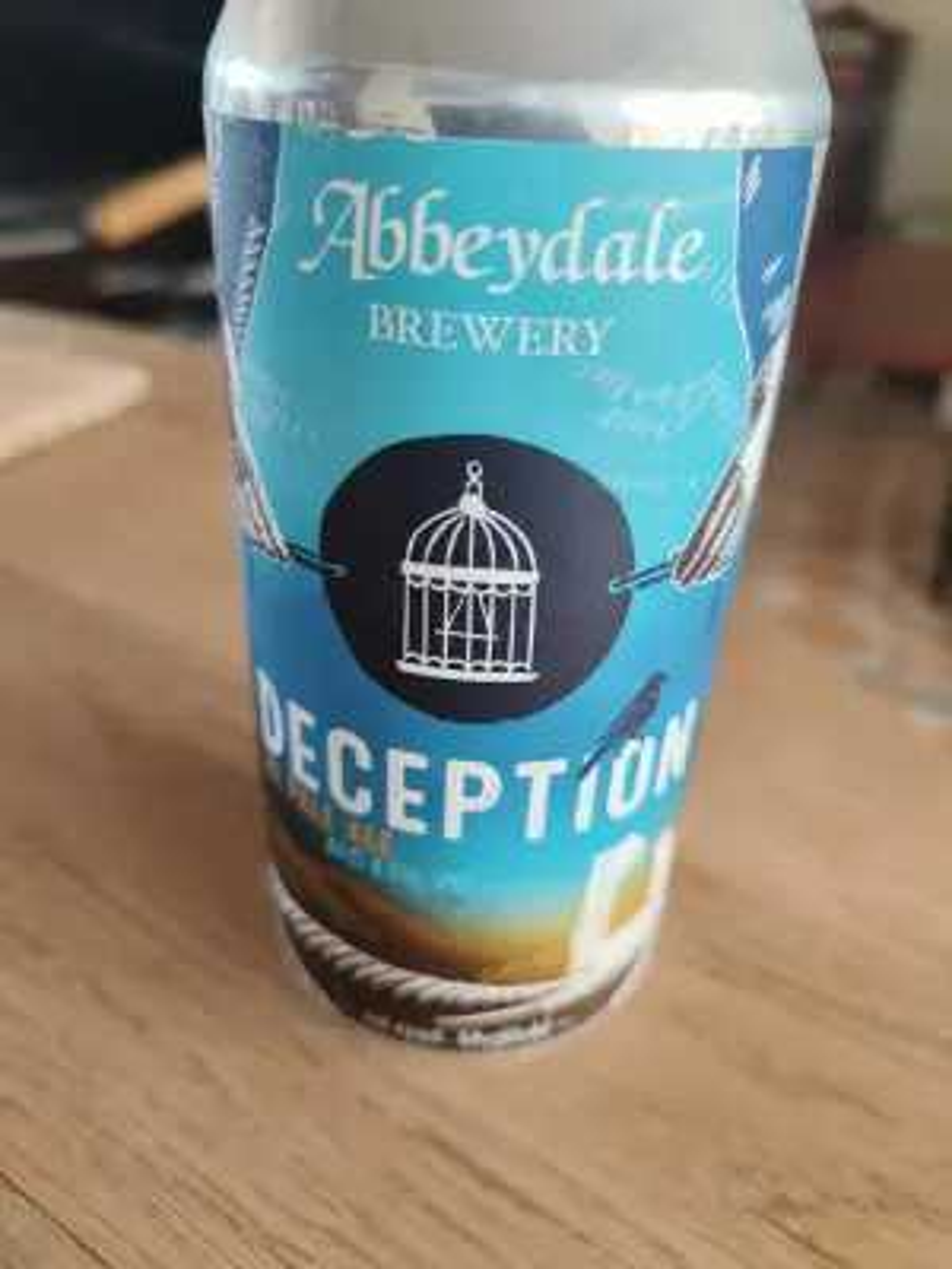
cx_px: 476
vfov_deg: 71.6
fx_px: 880
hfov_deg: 56.8
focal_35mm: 24
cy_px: 634
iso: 125
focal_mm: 5.59
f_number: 2.8
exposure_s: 1/50
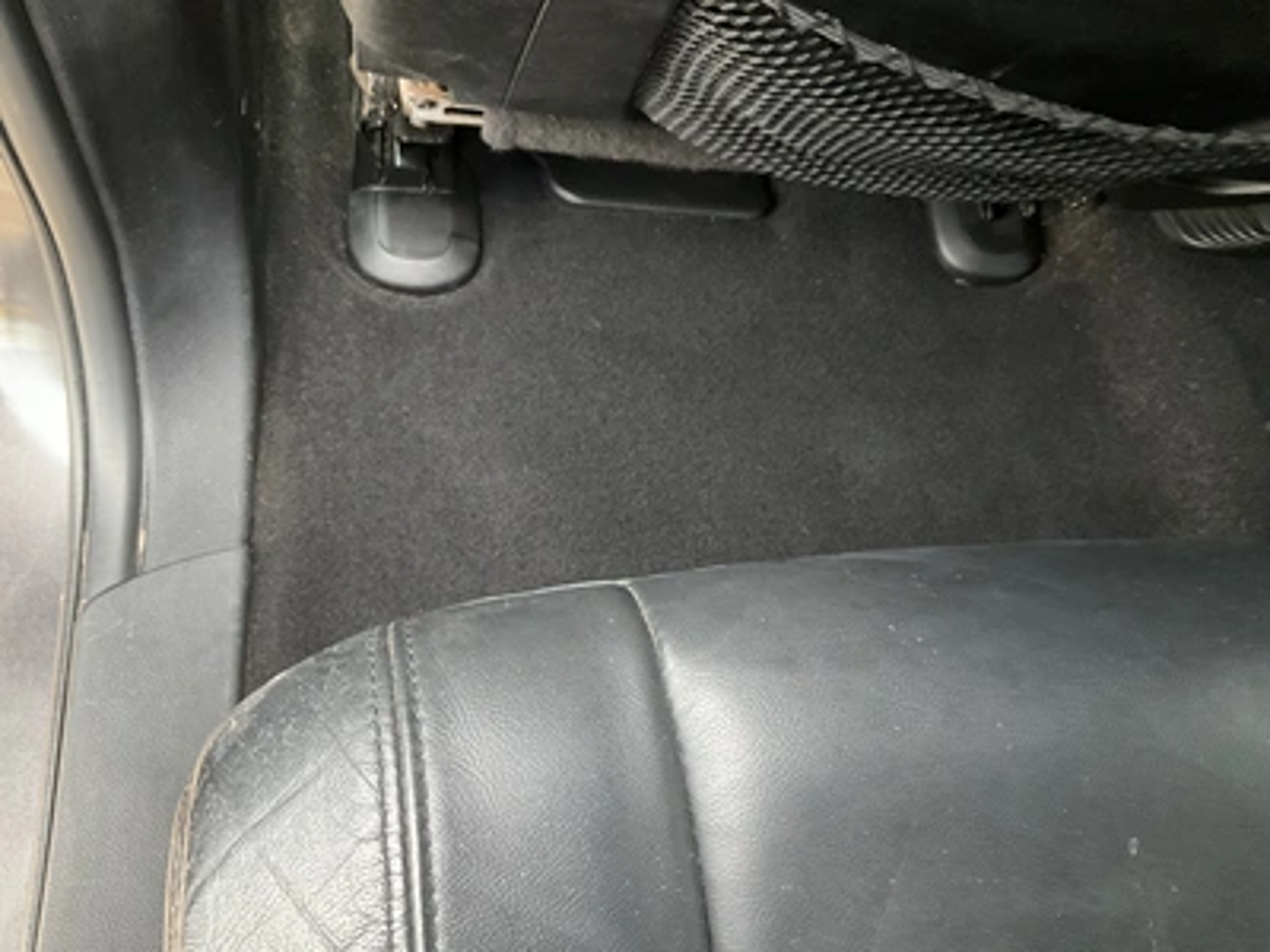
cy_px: 476
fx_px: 1064
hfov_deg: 61.7
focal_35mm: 29
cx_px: 635
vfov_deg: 48.2
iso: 320
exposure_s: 1/39
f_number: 1.8
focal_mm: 3
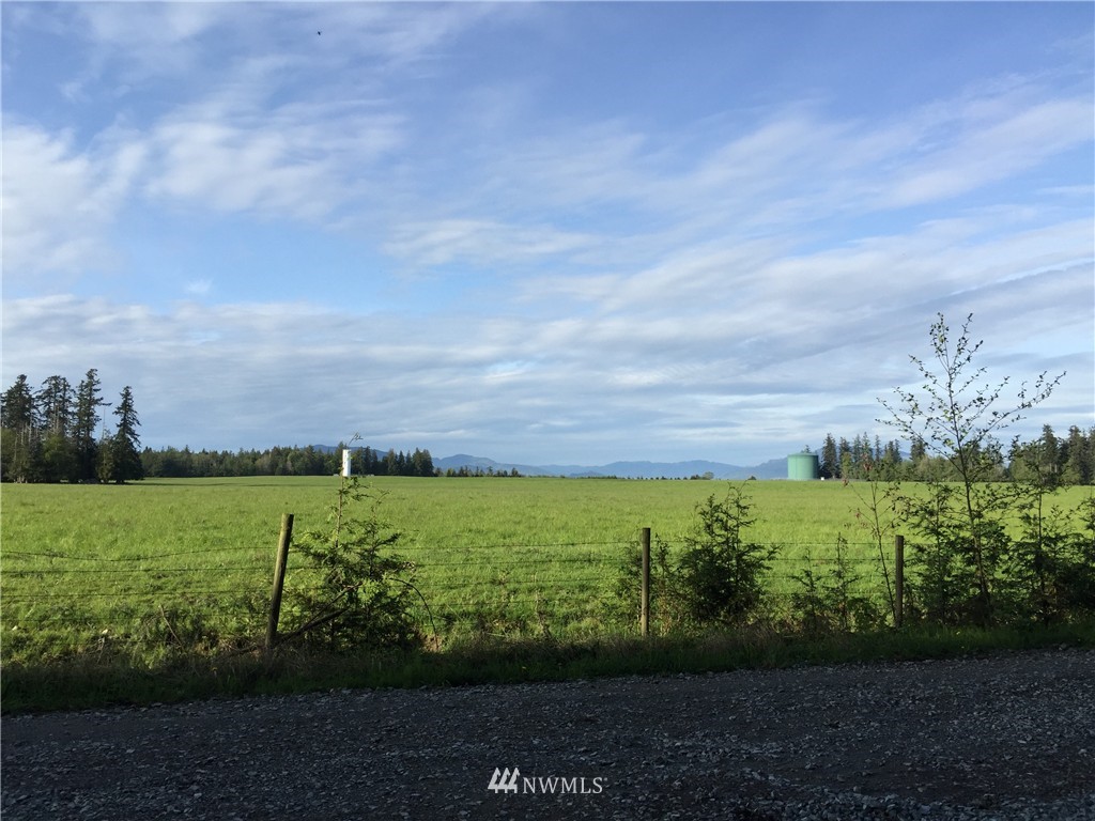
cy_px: 410
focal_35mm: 29
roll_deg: -1.3
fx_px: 917
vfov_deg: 48.2
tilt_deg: +5.7
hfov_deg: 61.7
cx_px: 548
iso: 32
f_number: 2.2
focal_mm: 4.15
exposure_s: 1/1522
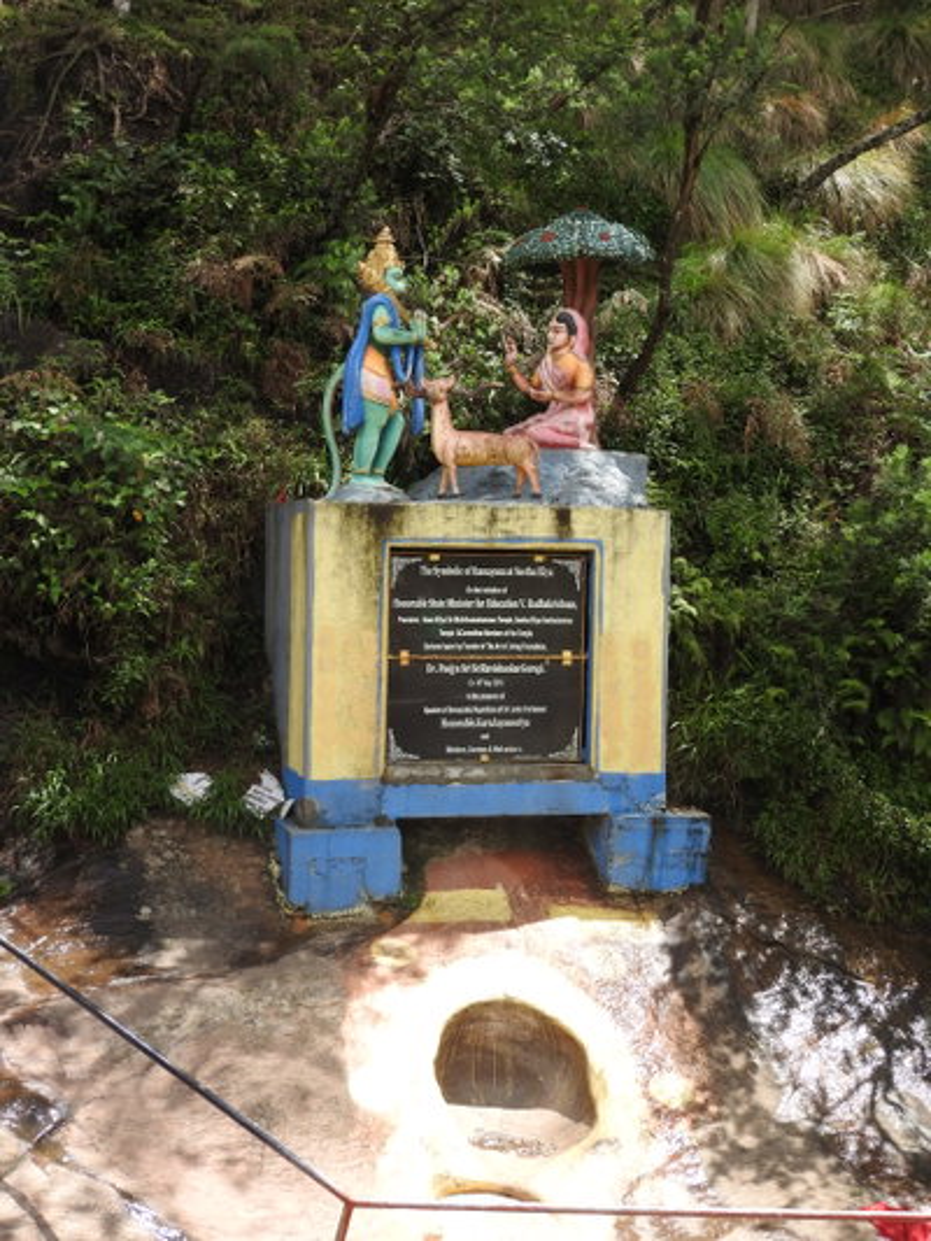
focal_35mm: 55
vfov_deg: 34.9
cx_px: 466
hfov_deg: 26.6
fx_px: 1972
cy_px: 620
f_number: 4
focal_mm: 9.9
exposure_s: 1/320
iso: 100
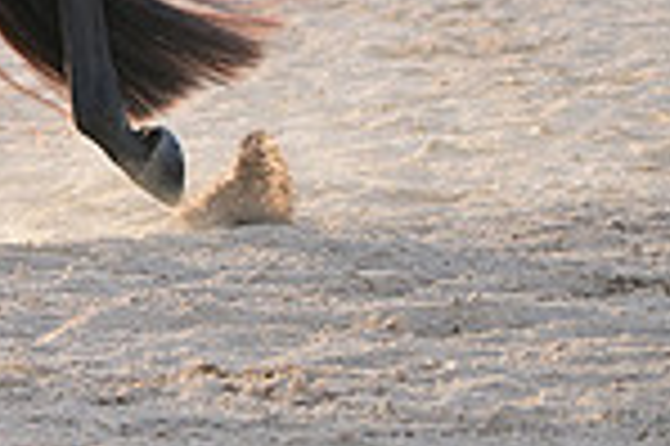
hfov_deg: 6.0
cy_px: -399
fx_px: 6228
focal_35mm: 335
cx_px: -603
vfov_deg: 4.1
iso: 1000
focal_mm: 86
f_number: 4.5
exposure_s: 1/1600
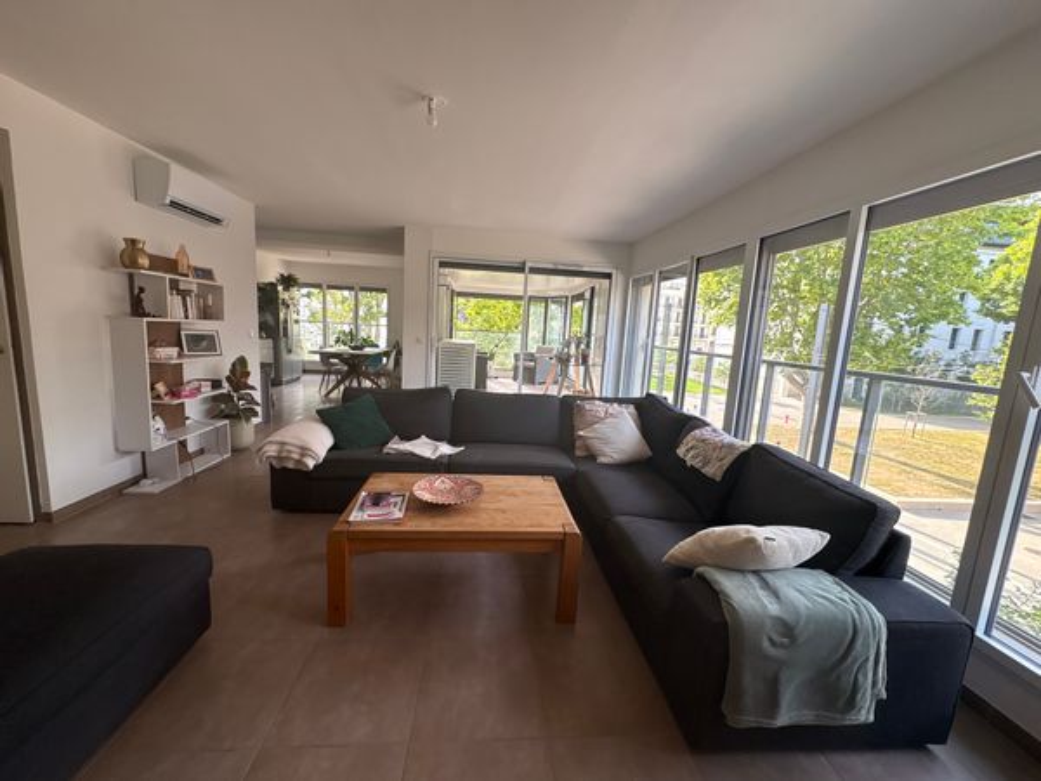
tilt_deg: -8.0
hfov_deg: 102.1
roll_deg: -2.8
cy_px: 390
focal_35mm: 14
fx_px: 421
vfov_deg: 85.7
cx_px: 520
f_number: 2.2
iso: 64
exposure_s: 1/99
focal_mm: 2.22
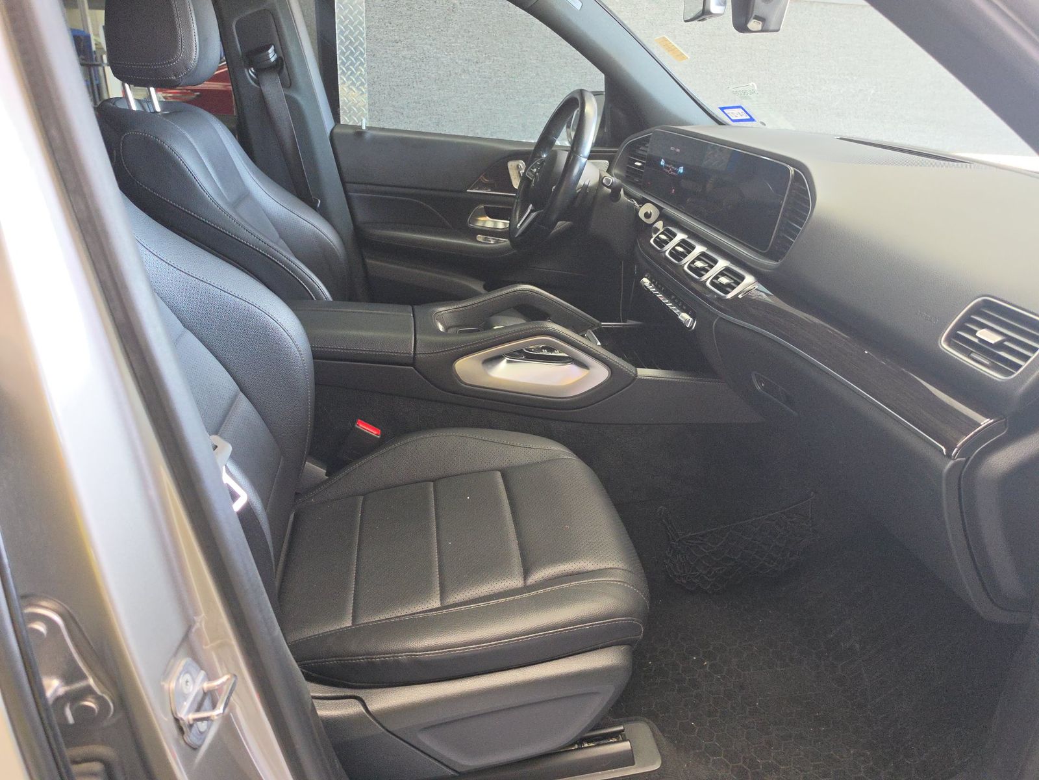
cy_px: 390
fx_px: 690
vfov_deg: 58.9
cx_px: 520
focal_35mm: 23
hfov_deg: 73.9
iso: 207
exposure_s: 1/119
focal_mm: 6.5
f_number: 1.4
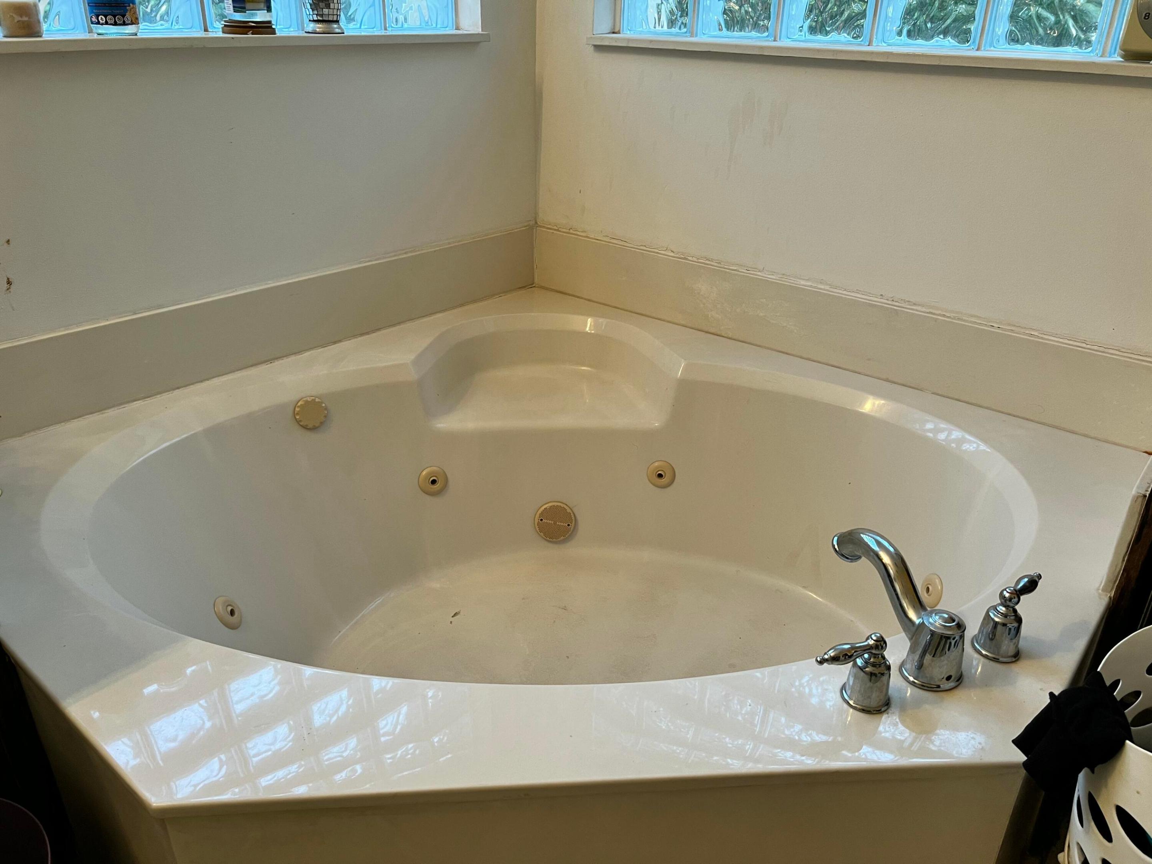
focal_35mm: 26
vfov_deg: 53.1
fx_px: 865
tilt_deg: -25.8
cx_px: 576
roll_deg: -1.4
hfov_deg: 67.3
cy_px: 432
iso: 100
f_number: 1.5
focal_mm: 5.7
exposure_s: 1/60
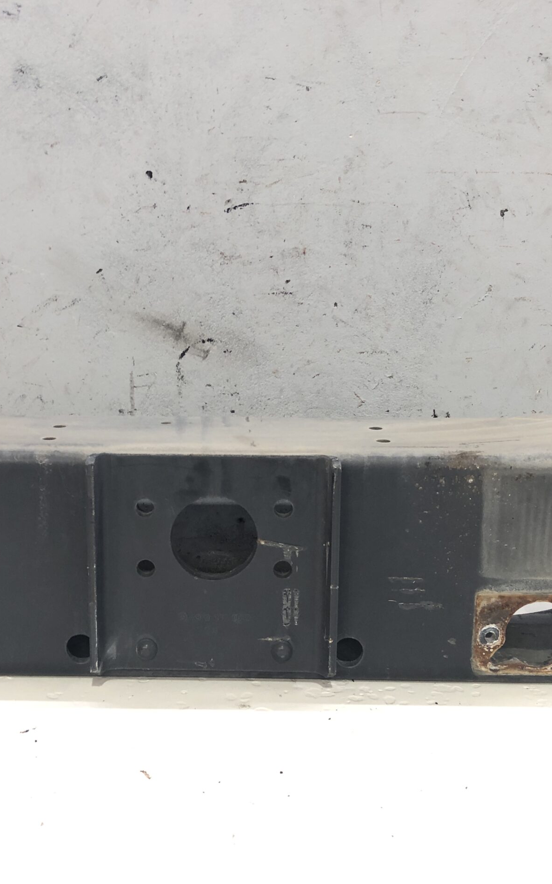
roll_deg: -0.1
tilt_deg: -11.6
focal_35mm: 40
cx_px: 224
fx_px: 963
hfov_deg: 31.9
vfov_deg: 49.3
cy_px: 438
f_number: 1.8
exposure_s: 1/25
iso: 32
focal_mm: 3.99
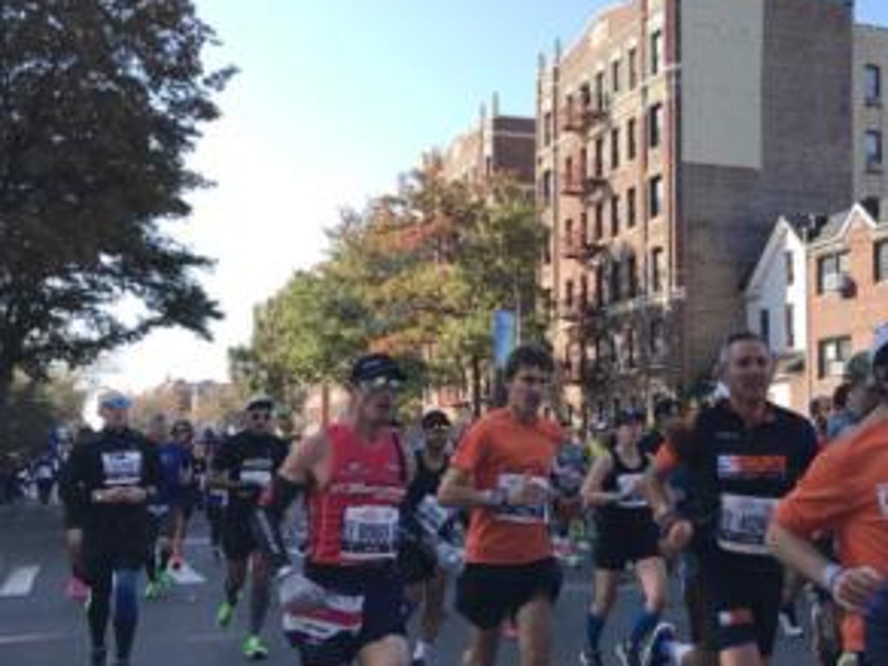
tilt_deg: +5.8
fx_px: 1231
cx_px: 566
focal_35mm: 48
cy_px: 394
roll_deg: -0.2
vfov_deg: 30.2
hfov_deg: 39.3
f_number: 1.8
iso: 20
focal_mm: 3.99
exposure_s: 1/887
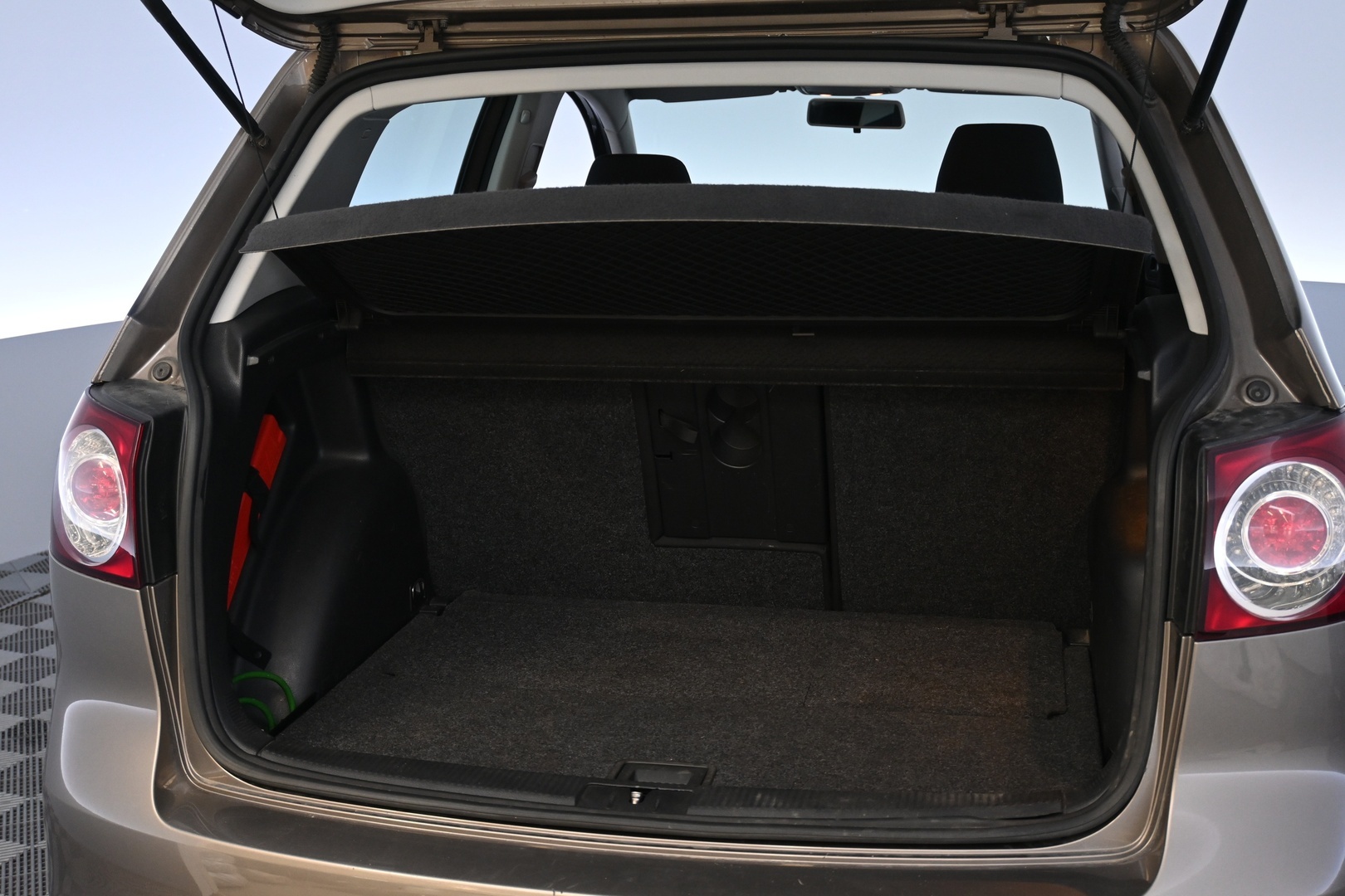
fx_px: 1541
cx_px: 672
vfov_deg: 32.4
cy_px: 448
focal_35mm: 41
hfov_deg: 47.2
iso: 900
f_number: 4.5
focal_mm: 27.5
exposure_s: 1/40
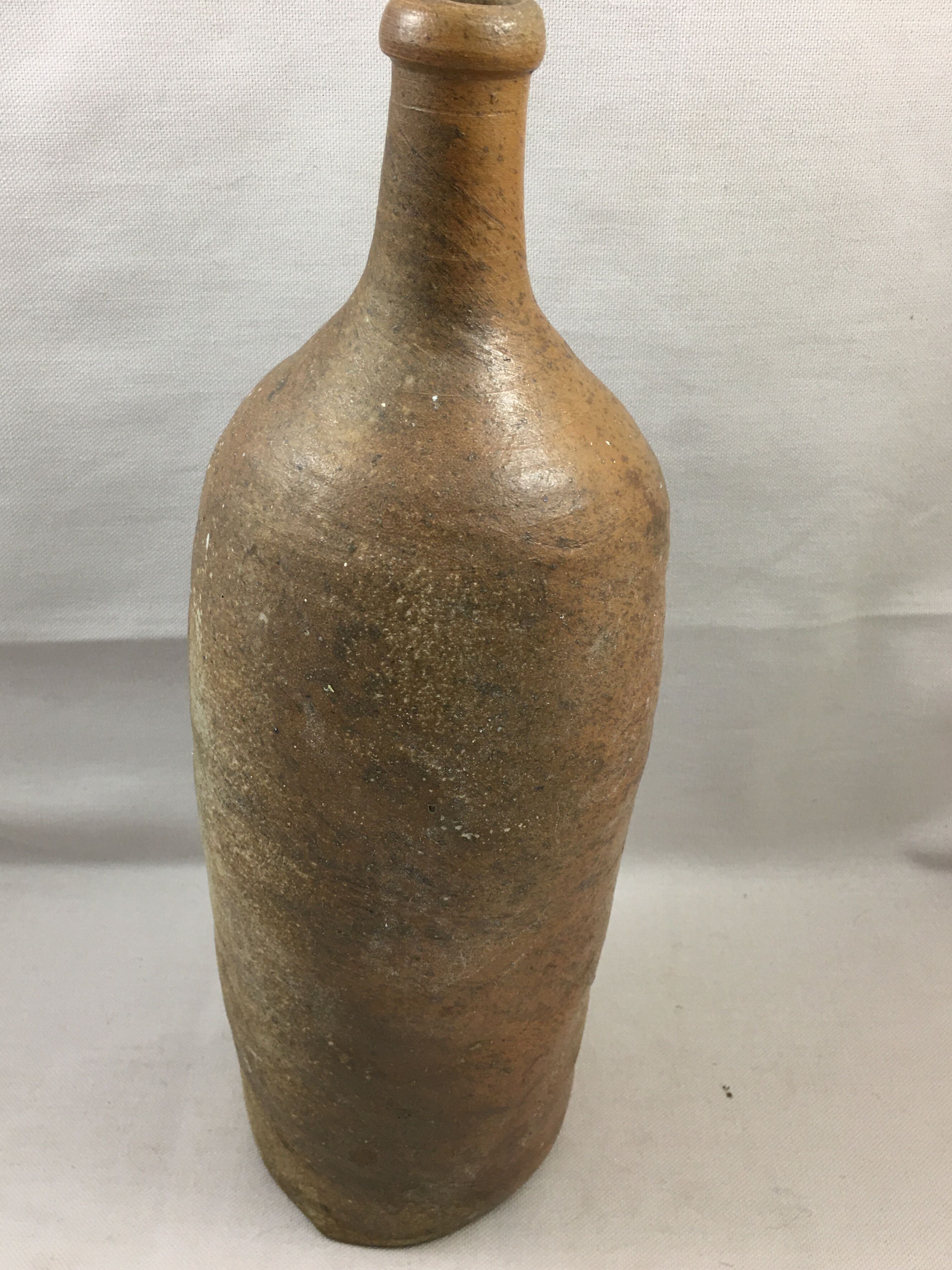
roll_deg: -0.5
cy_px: 593
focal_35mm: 33
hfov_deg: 42.9
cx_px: 433
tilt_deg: -30.8
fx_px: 1210
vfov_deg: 55.3
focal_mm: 4.15
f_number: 2.2
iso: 40
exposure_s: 1/33
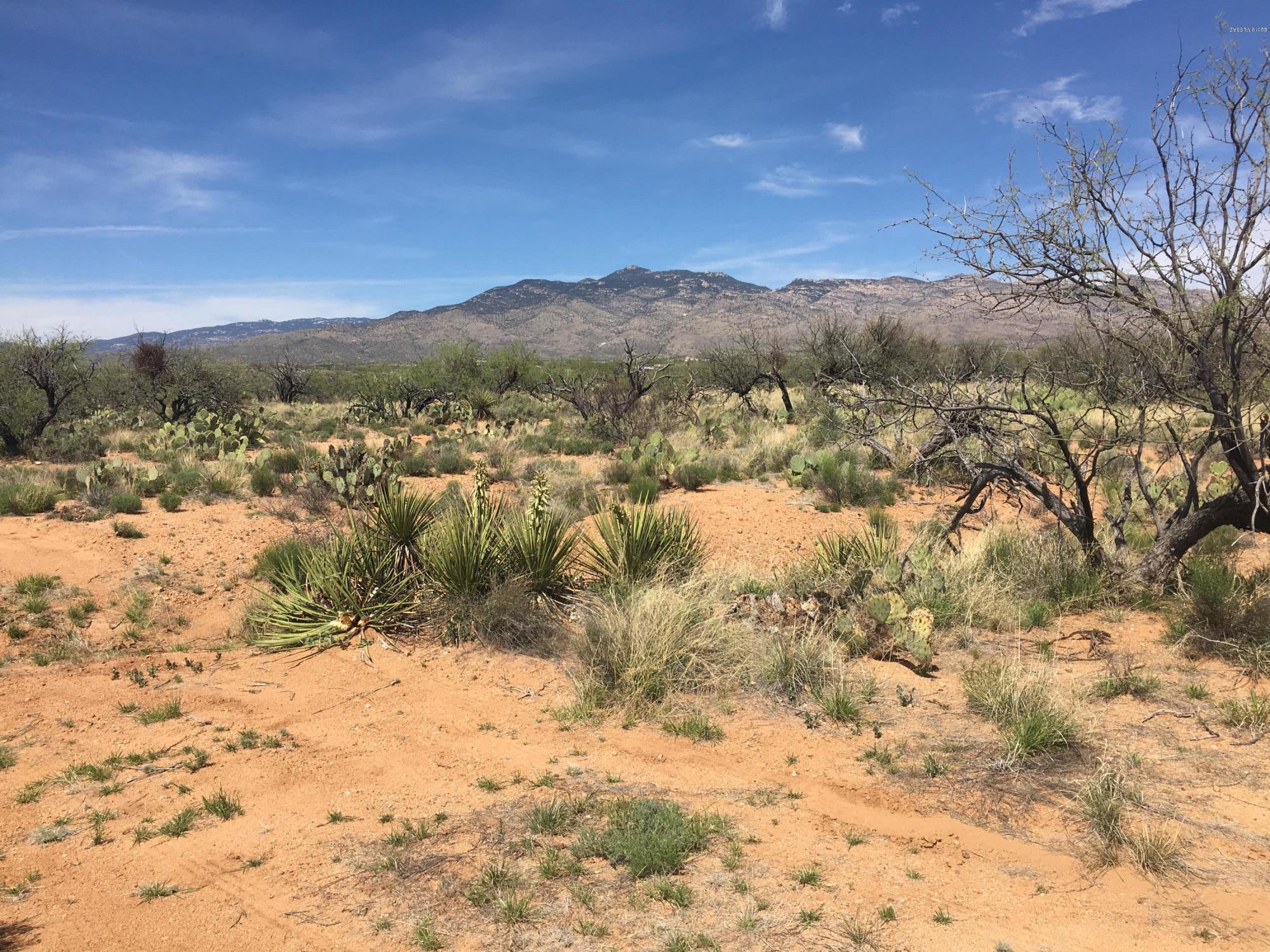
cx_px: 635
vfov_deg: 48.2
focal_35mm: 29
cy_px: 476
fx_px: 1064
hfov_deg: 61.7
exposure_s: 1/2137
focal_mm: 4.15
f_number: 2.2
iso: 25
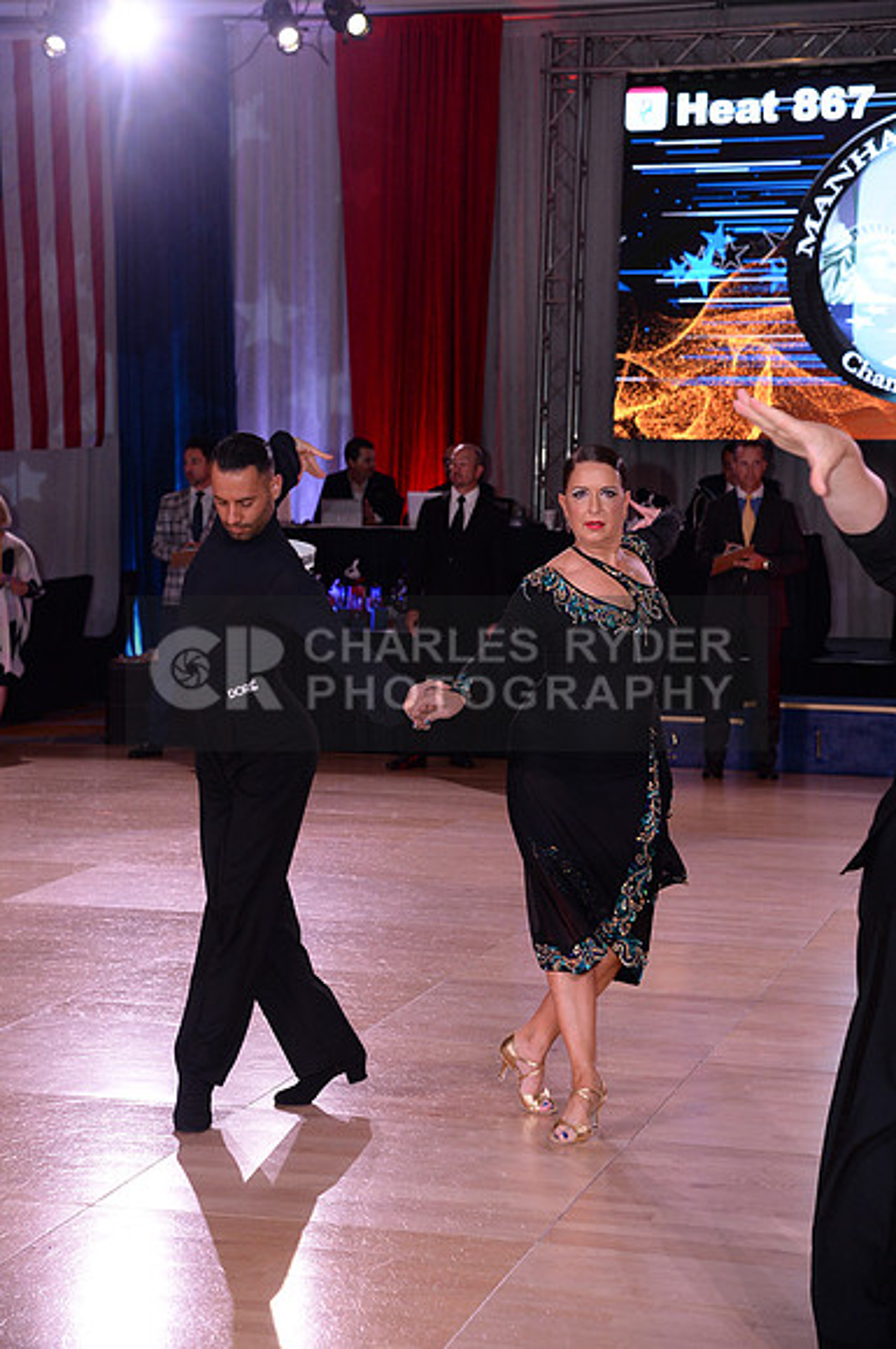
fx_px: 3183
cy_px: 674
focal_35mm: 85
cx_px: 448
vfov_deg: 23.9
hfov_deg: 16.0
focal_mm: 85
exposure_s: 1/250
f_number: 6.3
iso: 1600
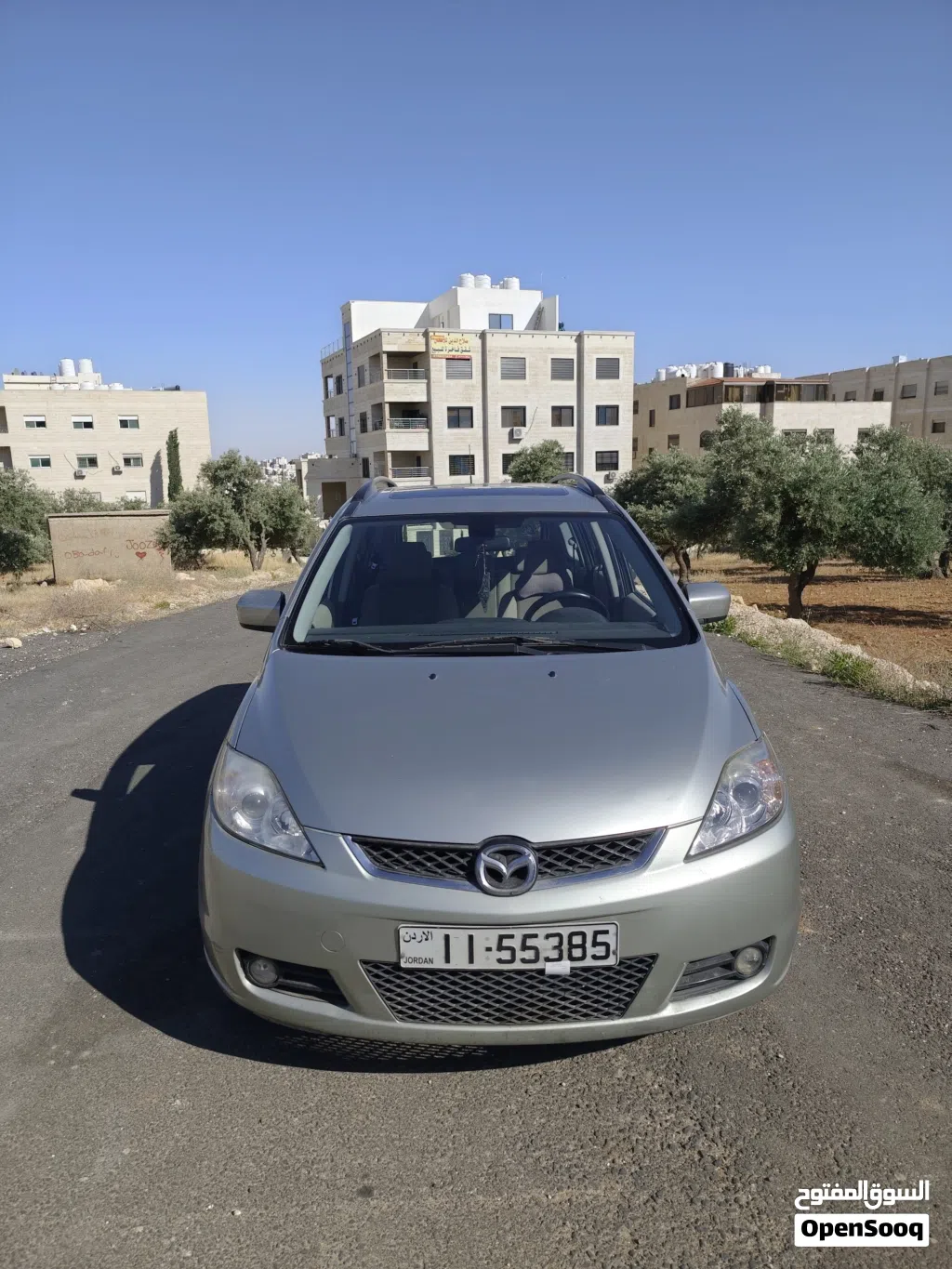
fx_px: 843
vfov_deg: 73.9
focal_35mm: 23
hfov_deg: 58.9
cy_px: 634
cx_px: 476
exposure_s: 1/671
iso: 50
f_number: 1.65
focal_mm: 6.19
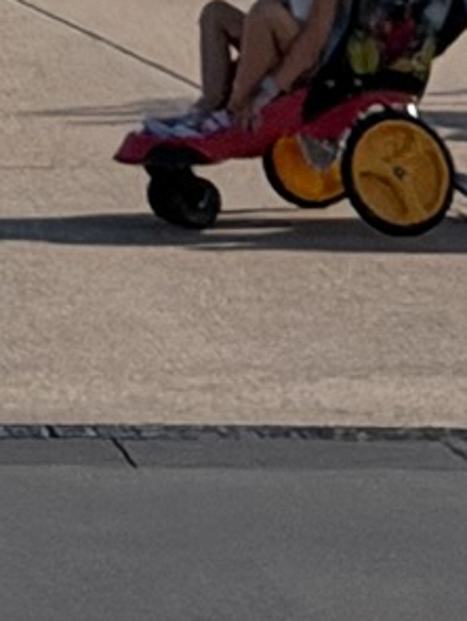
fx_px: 5833
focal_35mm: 325
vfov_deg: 5.7
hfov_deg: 4.4
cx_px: -797
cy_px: -1293
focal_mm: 6.76
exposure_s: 1/5208
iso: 64
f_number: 1.78
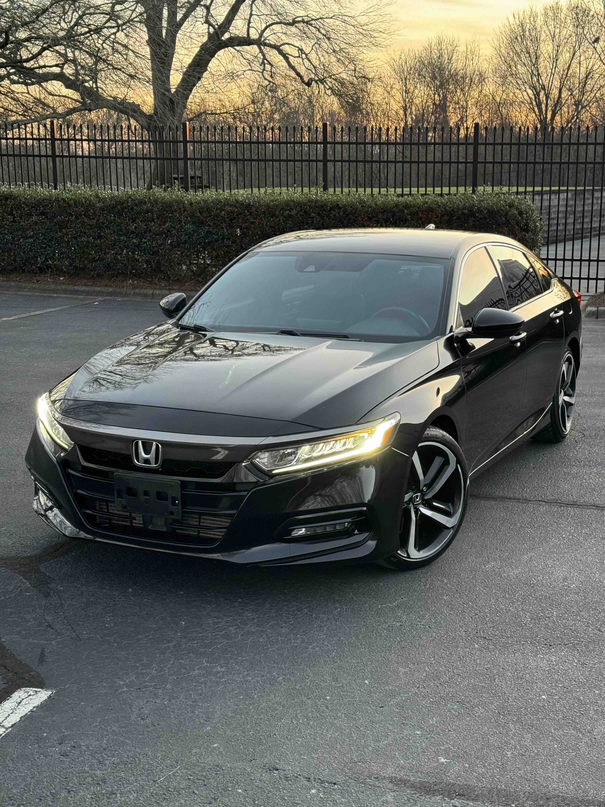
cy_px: 404
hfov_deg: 30.3
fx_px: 1119
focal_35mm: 48
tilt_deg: -11.1
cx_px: 302
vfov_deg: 39.7
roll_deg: +0.7
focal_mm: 6.76
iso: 250
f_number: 1.78
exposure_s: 1/50
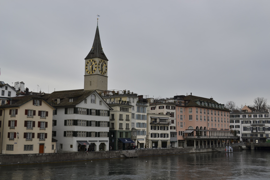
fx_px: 315
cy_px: 90
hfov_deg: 46.4
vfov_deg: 31.9
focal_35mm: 42
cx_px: 135
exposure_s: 1/200
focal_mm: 28
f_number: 7.1
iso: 100
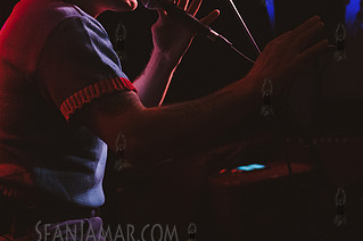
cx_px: 119
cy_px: 41
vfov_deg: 16.9
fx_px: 806
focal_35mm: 80
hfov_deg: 25.2
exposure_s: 1/400
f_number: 3.5
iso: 10000
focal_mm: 44
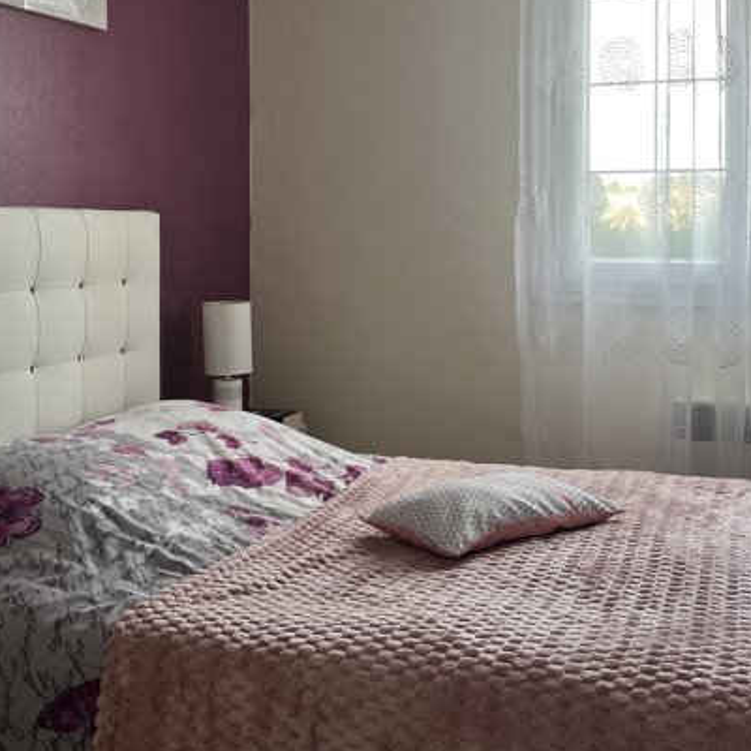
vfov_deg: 36.2
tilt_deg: -1.2
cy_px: 223
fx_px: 1129
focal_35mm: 46
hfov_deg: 36.8
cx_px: 370
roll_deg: -0.2
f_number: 1.6
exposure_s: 1/121
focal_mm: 5.1
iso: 64
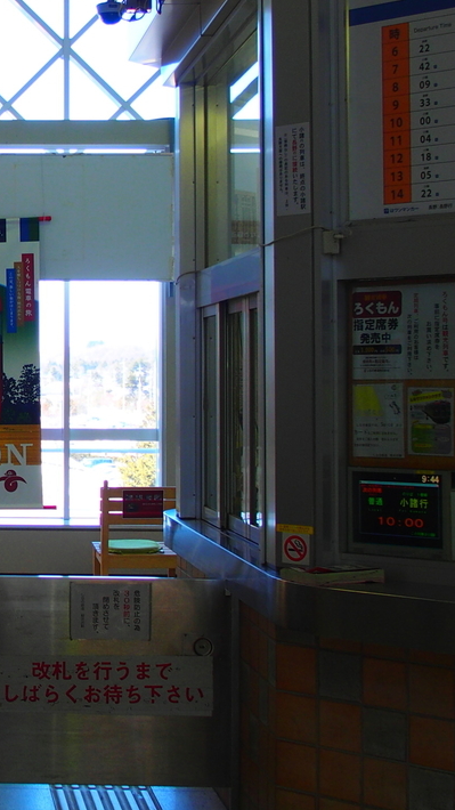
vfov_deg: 30.1
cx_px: -115
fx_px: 1502
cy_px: 315
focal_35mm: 70
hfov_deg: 16.4
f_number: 2.8
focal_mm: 8.1
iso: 100
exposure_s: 1/100
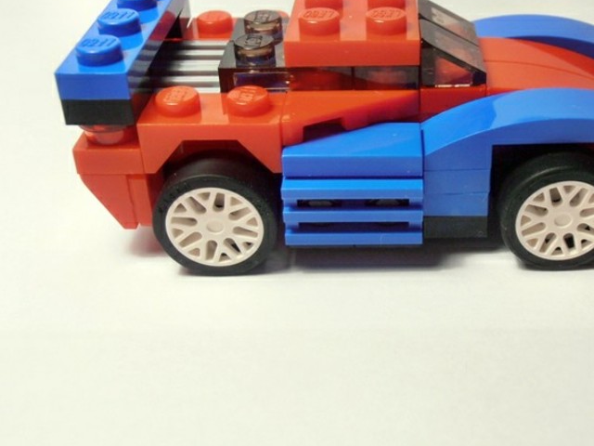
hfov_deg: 36.4
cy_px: 151
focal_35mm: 52
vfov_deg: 27.9
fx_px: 892
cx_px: 403
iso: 80
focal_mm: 6.61
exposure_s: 1/40
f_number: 3.9
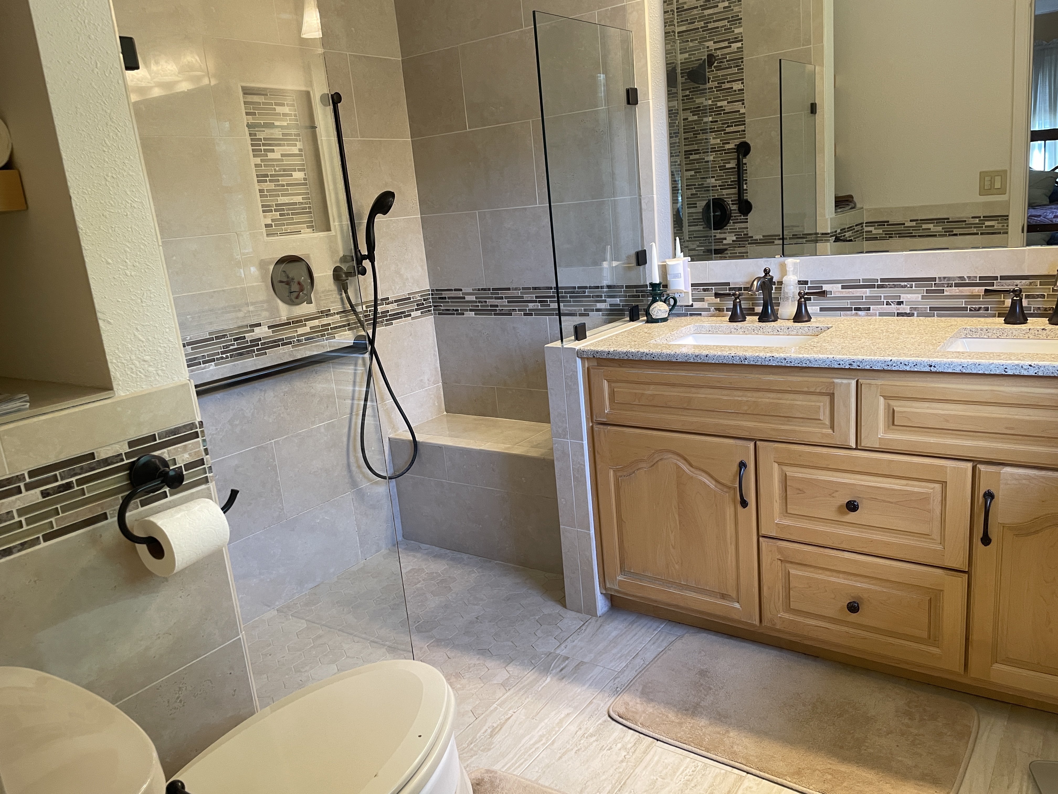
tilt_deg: -14.4
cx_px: 529
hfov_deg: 67.3
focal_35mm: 26
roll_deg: +5.7
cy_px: 397
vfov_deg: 53.1
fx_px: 795
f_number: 1.6
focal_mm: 4.2
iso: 80
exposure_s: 1/60
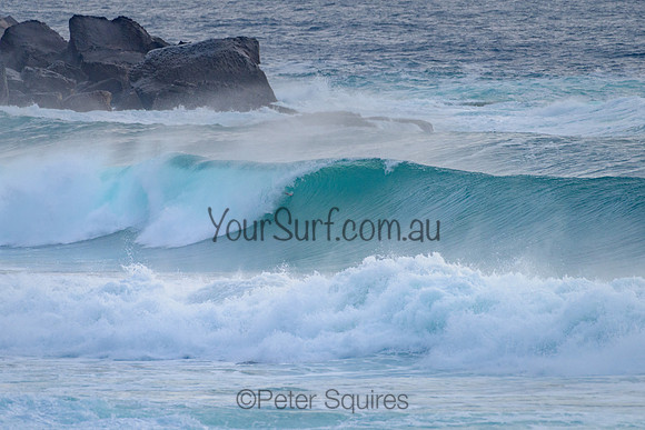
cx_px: 297
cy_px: 190
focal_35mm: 613
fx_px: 10988
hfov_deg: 3.4
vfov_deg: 2.2
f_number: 5.6
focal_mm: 500
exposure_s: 1/2000
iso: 500
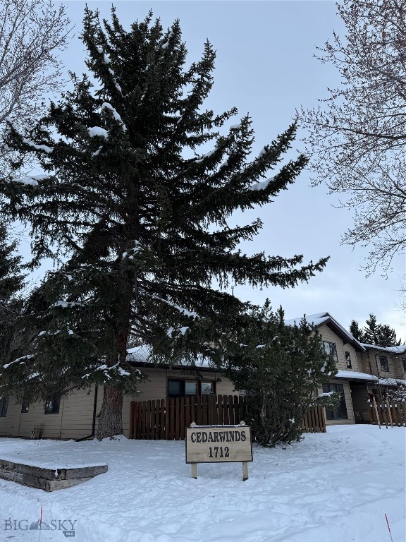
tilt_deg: +20.0
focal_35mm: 24
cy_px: 271
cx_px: 203
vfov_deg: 71.6
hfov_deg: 56.8
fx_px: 375
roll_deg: +1.4
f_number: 1.78
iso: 80
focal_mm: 6.76
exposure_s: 1/1151
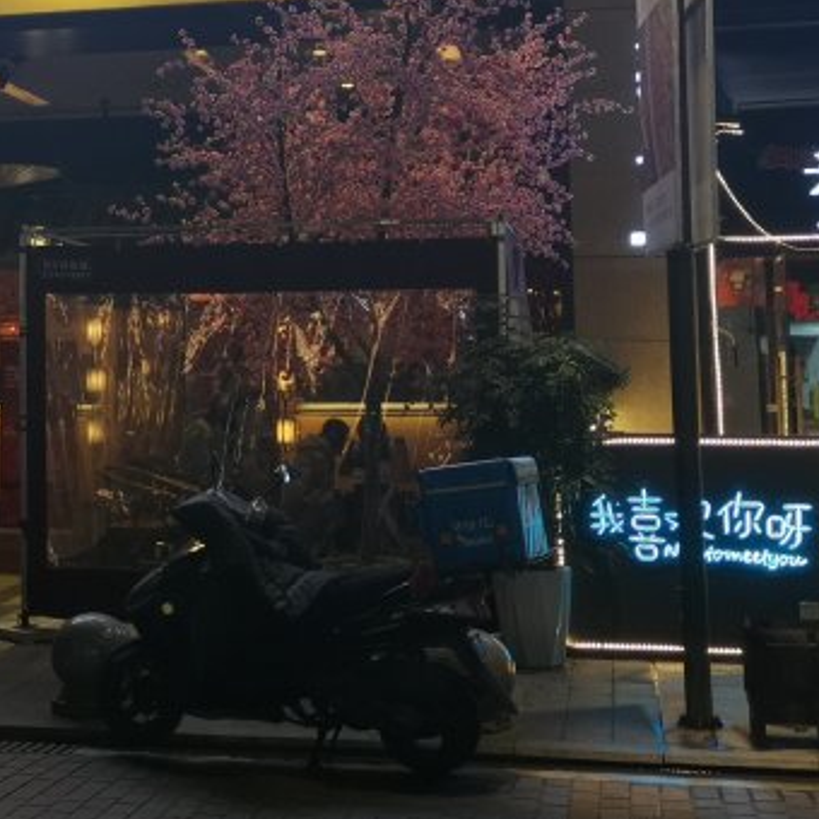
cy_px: 202
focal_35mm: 74
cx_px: 31
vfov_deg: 23.1
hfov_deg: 22.6
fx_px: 1981
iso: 100
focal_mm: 4.75
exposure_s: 1/100
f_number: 1.8
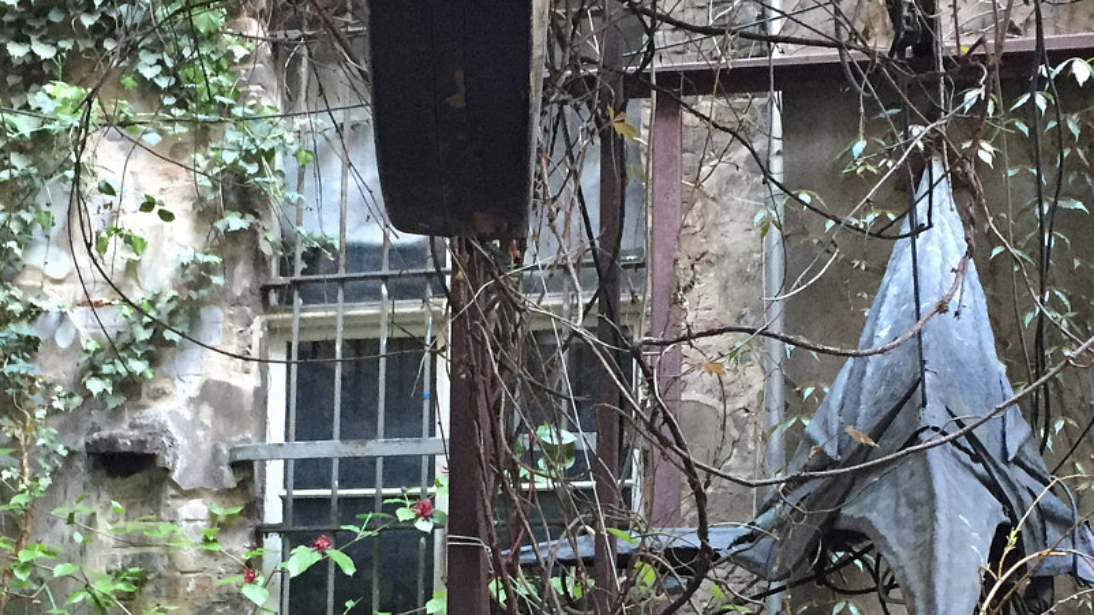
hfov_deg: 33.3
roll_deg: -1.3
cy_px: 539
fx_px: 1827
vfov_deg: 18.8
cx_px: 582
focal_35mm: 63
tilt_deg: +6.8
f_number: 2.2
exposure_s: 1/25
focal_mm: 4.15
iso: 250
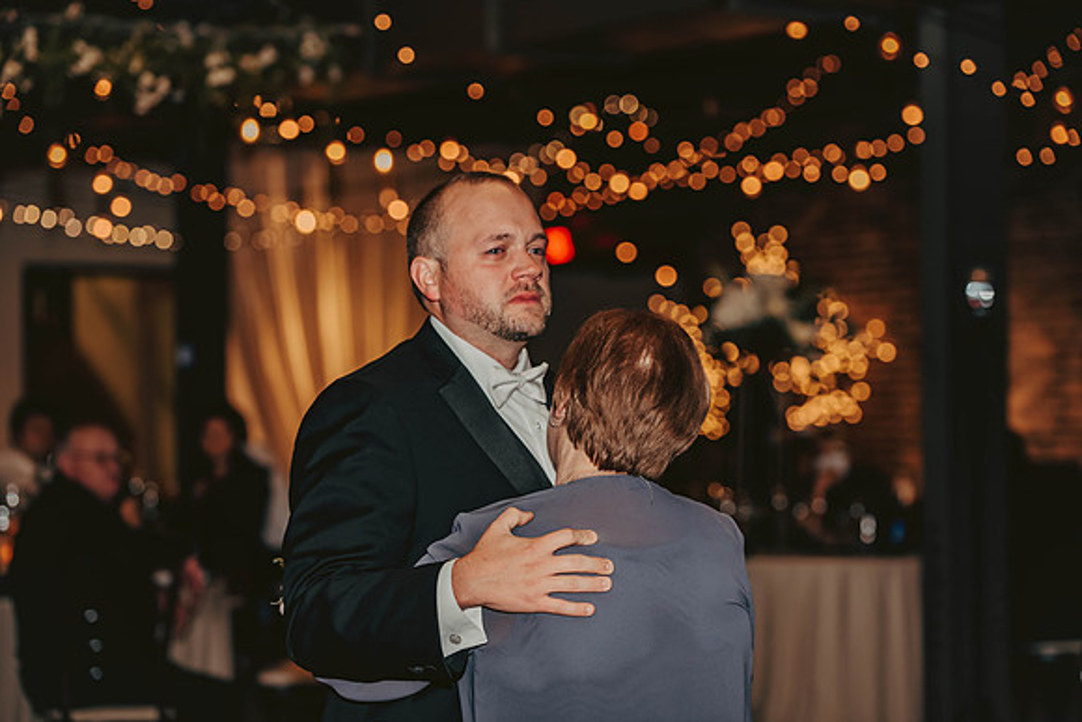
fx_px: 2766
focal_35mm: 92
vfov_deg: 14.9
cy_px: 361
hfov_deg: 22.1
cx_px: 541
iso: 500
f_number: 3.2
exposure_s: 1/80
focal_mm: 92
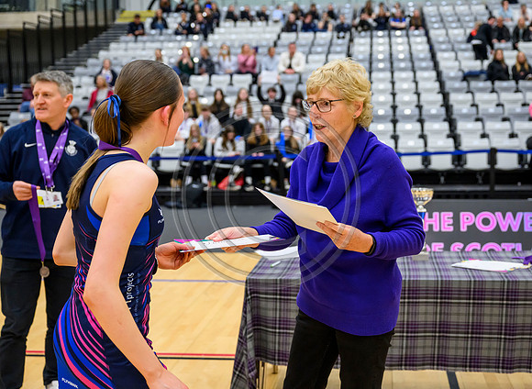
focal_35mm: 50
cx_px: 304
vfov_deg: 28.7
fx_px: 759
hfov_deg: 38.5
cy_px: 186
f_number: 3.5
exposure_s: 1/500
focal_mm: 45
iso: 5000
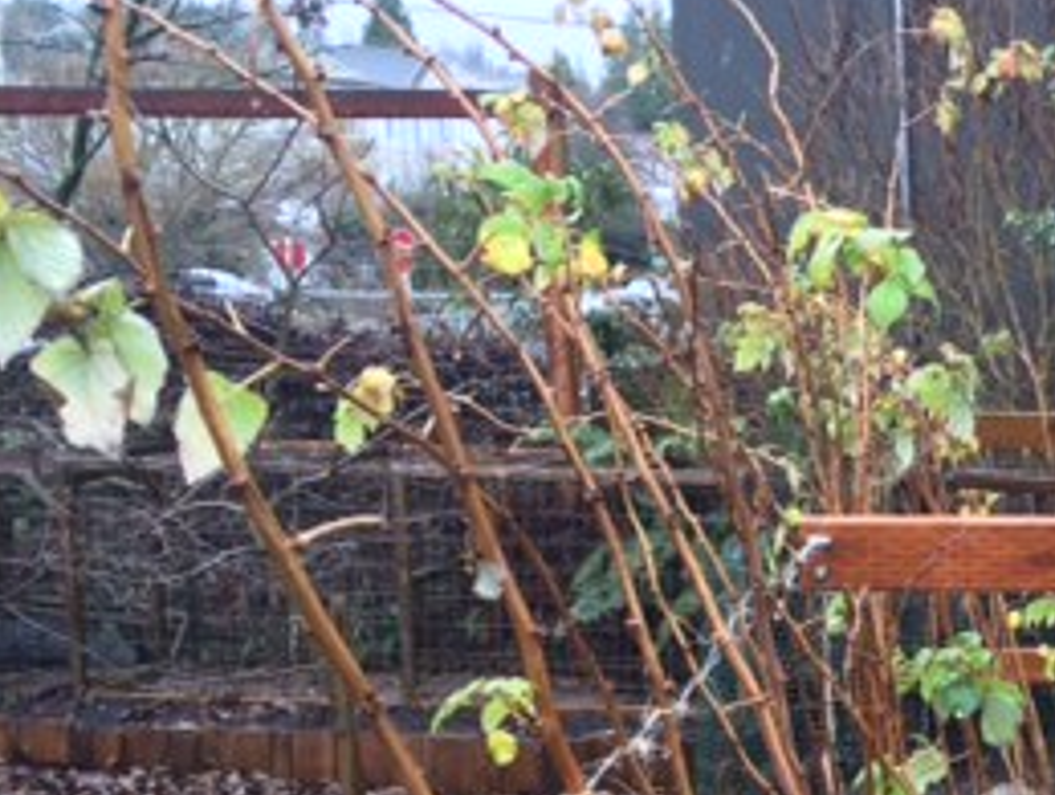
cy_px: 681
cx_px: 1259
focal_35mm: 74
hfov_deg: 24.0
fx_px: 2258
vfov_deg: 19.7
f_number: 2.2
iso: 40
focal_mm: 4.12
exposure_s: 1/40
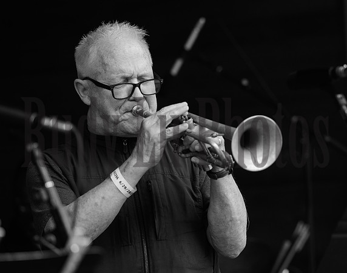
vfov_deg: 5.6
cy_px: 166
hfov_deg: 7.2
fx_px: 2769
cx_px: 211
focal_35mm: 271
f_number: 3.5
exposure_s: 1/1700
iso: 800
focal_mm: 200
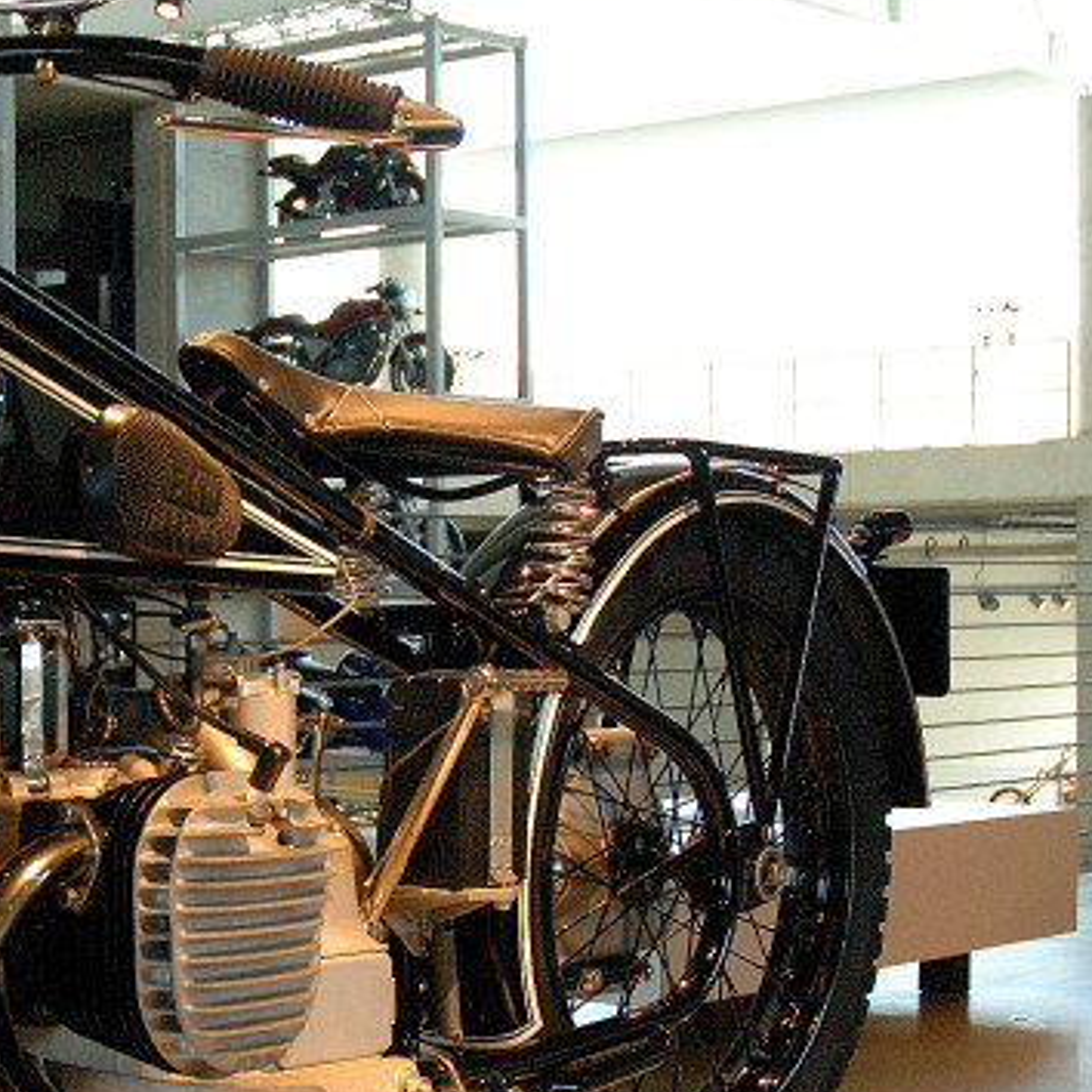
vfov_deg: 21.4
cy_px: 656
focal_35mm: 81
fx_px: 2891
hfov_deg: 20.5
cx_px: -68
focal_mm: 22
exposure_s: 1/100
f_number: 4
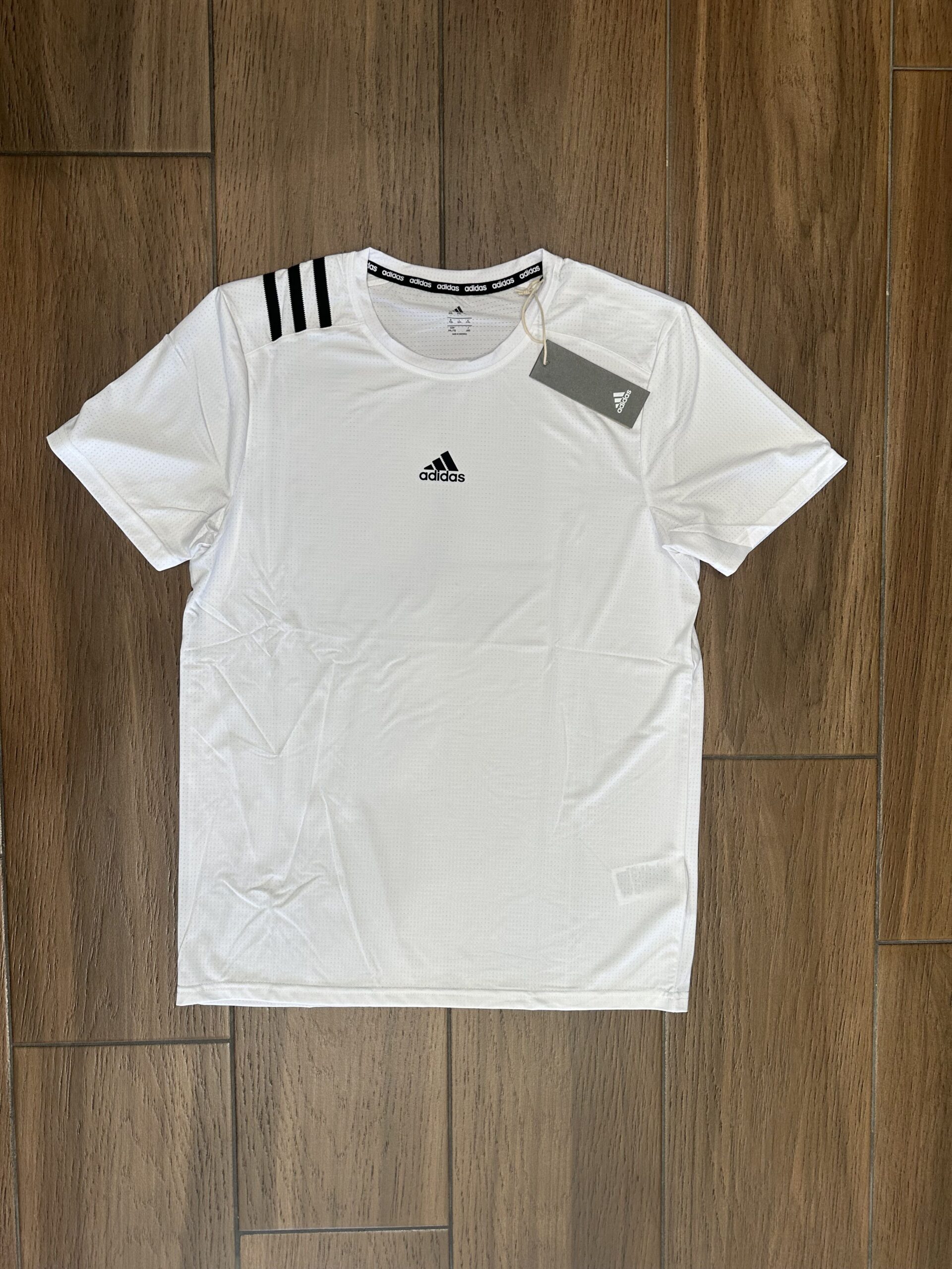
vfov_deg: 71.6
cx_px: 476
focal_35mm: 24
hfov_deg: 56.8
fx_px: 880
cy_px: 634
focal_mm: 6.86
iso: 64
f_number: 1.78
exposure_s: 1/100
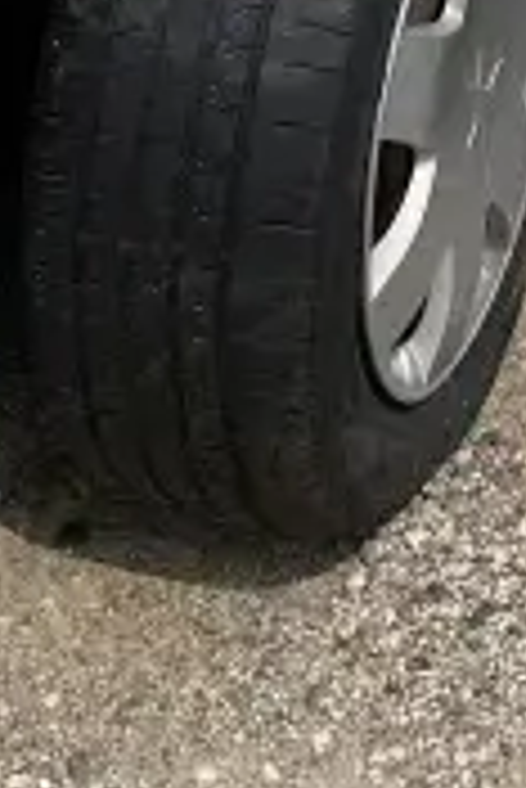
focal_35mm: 148
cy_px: -392
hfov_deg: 9.2
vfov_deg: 13.1
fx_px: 3237
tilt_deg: -16.9
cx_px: 571
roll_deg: +1.2
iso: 32
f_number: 1.6
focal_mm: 5.1
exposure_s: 1/5376
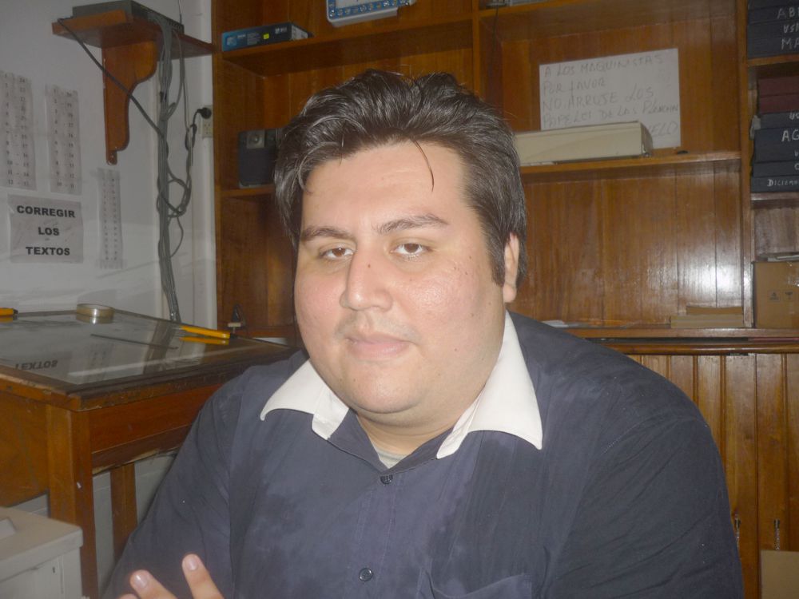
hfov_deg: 55.4
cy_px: 300
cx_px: 400
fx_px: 762
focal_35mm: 33
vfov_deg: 42.9
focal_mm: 5.5
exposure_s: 1/30
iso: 100
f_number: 2.8
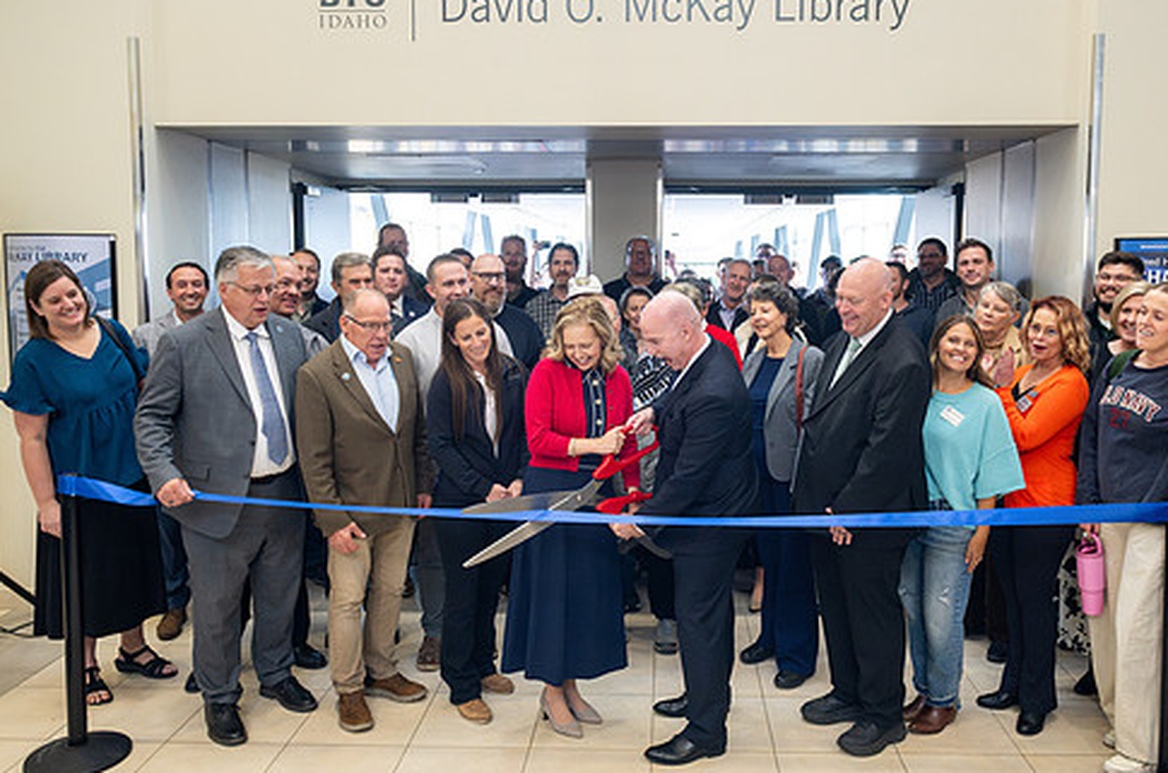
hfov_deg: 61.9
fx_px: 971
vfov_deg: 43.4
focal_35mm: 30
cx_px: 650
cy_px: 353
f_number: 4
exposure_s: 1/320
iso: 4000
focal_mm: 24
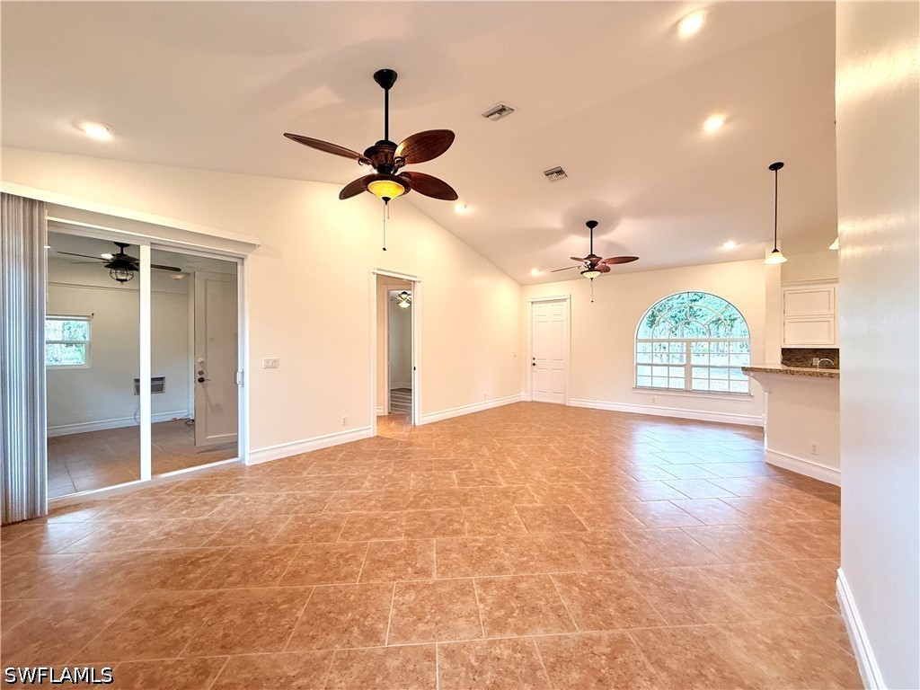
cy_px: 345
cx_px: 460
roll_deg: +0.3
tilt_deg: +0.4
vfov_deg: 85.7
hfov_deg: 102.1
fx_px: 372
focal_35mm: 14
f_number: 2.2
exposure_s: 1/60
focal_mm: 2.22
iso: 200
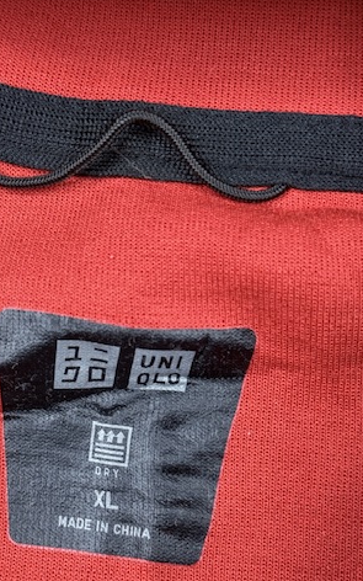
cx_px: 180
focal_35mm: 69
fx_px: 1092
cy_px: 371
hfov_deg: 18.9
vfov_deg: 29.6
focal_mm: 6.76
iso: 80
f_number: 1.78
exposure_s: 1/50
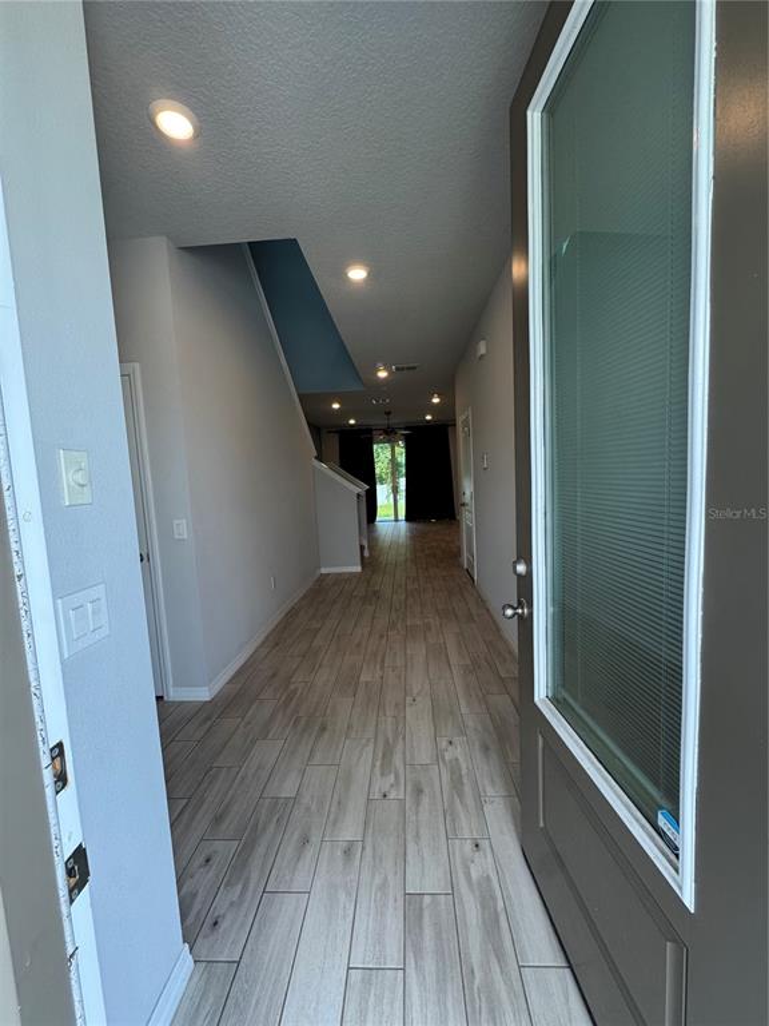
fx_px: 415
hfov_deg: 85.7
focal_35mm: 14
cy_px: 513
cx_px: 384
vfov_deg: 102.1
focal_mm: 2.22
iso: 160
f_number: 2.2
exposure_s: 1/120
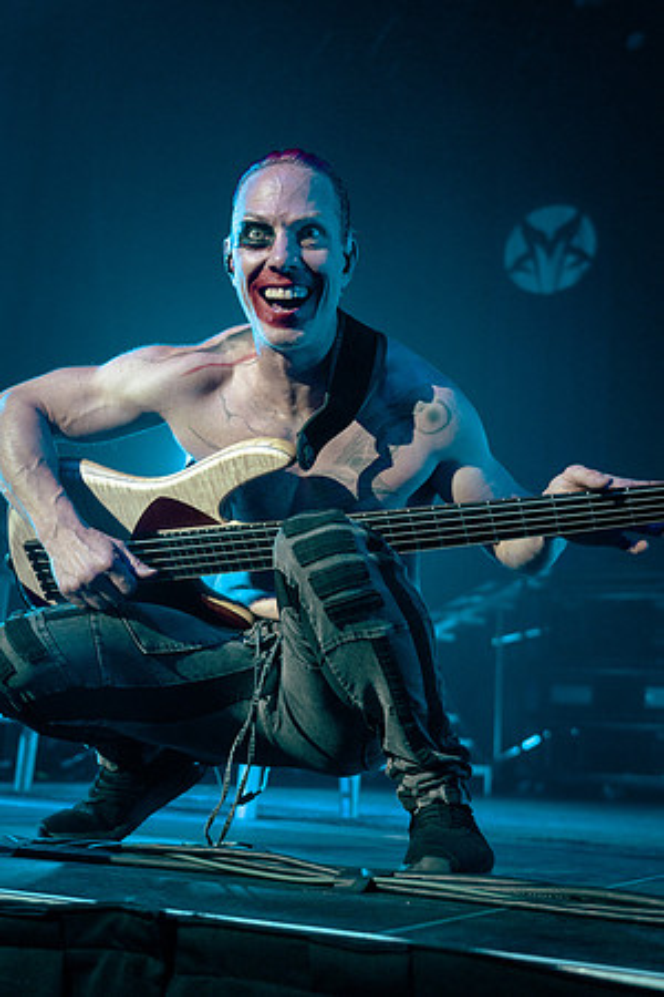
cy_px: 498
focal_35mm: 42
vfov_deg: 46.4
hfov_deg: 31.9
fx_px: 1162
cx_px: 332
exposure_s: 1/160
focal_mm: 42
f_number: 4
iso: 500
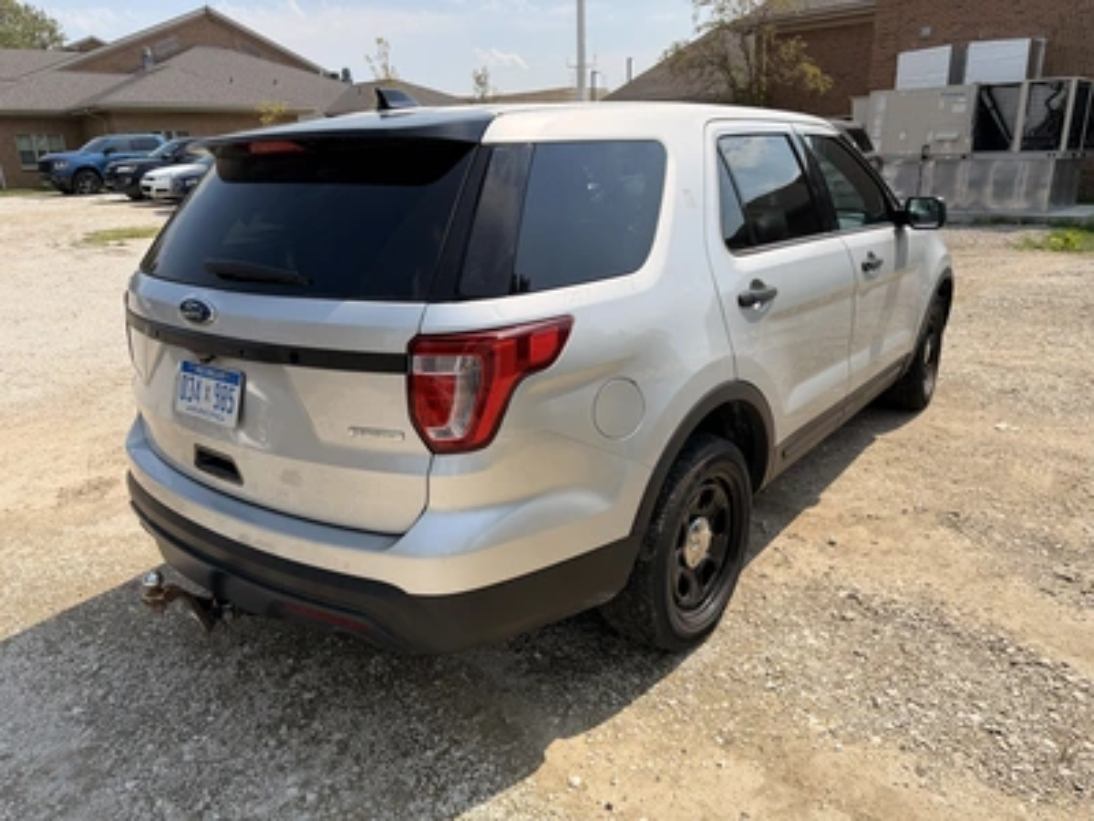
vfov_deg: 56.8
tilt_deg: -13.1
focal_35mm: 24
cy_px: 410
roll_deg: +2.2
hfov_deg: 71.6
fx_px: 758
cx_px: 547
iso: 80
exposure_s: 1/5714
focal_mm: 6.76
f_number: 1.78
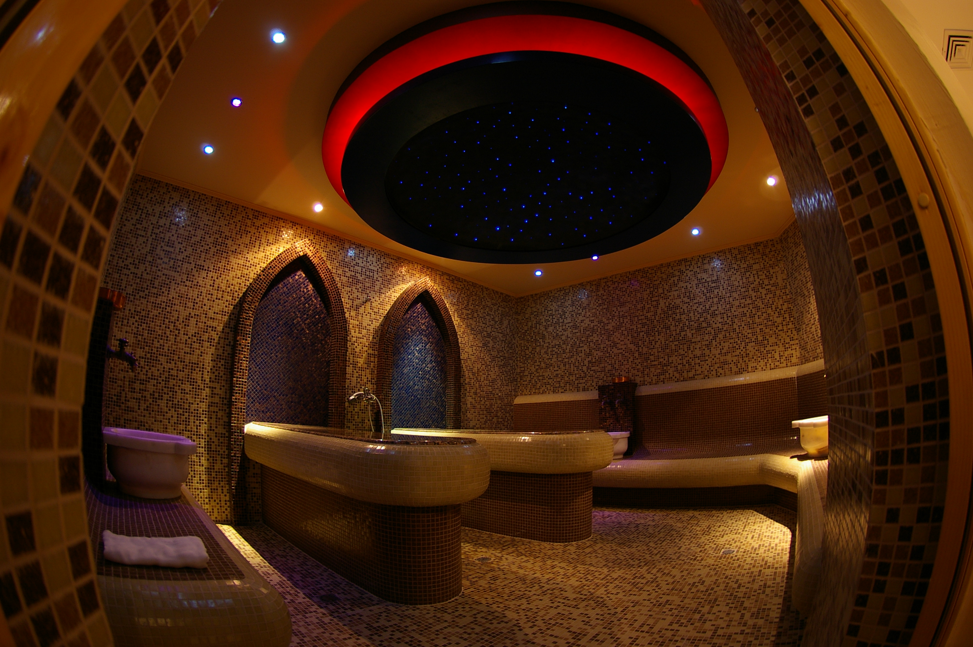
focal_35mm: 15
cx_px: 486
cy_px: 324
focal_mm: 10
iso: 200
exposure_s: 1/2
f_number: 4
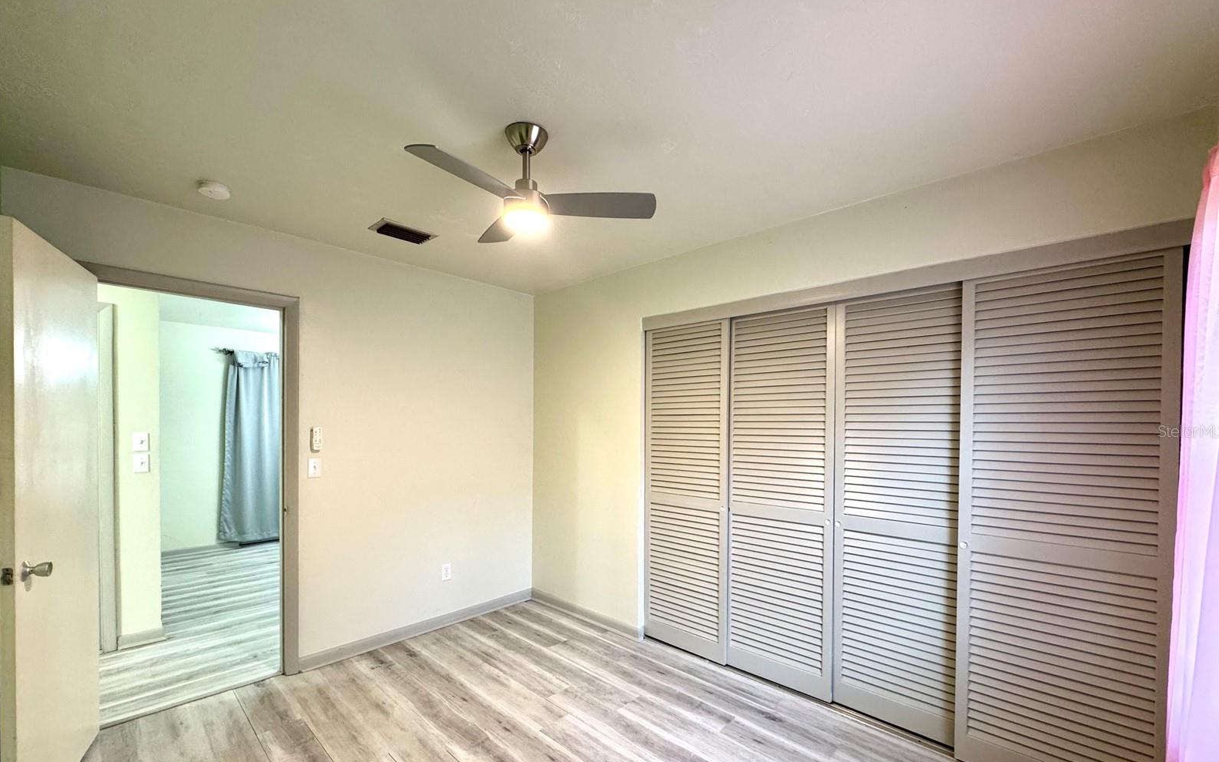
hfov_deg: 101.5
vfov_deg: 74.4
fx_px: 498
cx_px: 615
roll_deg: -0.4
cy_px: 431
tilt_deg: -1.1
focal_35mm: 15
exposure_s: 1/60
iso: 200
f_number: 2.2
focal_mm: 2.22
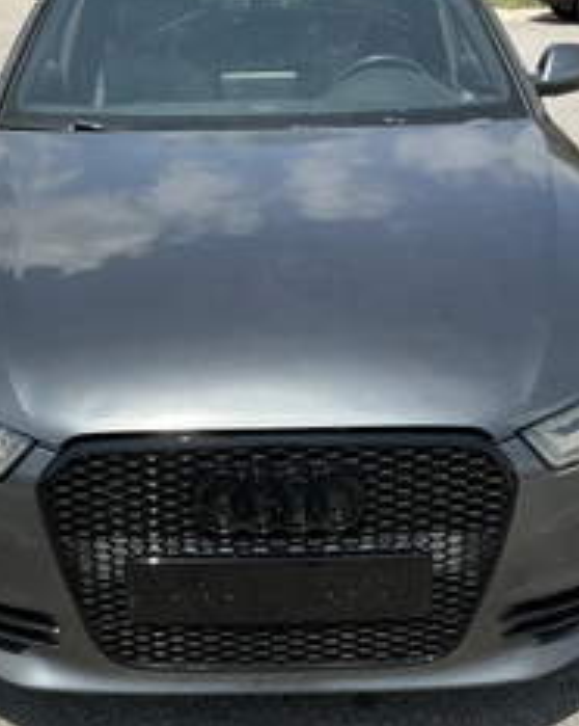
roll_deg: -2.1
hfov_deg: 32.0
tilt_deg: -22.3
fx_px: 1008
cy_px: 427
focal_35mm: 47
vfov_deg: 39.4
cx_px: 258
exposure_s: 1/1412
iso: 25
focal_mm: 3
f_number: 1.8
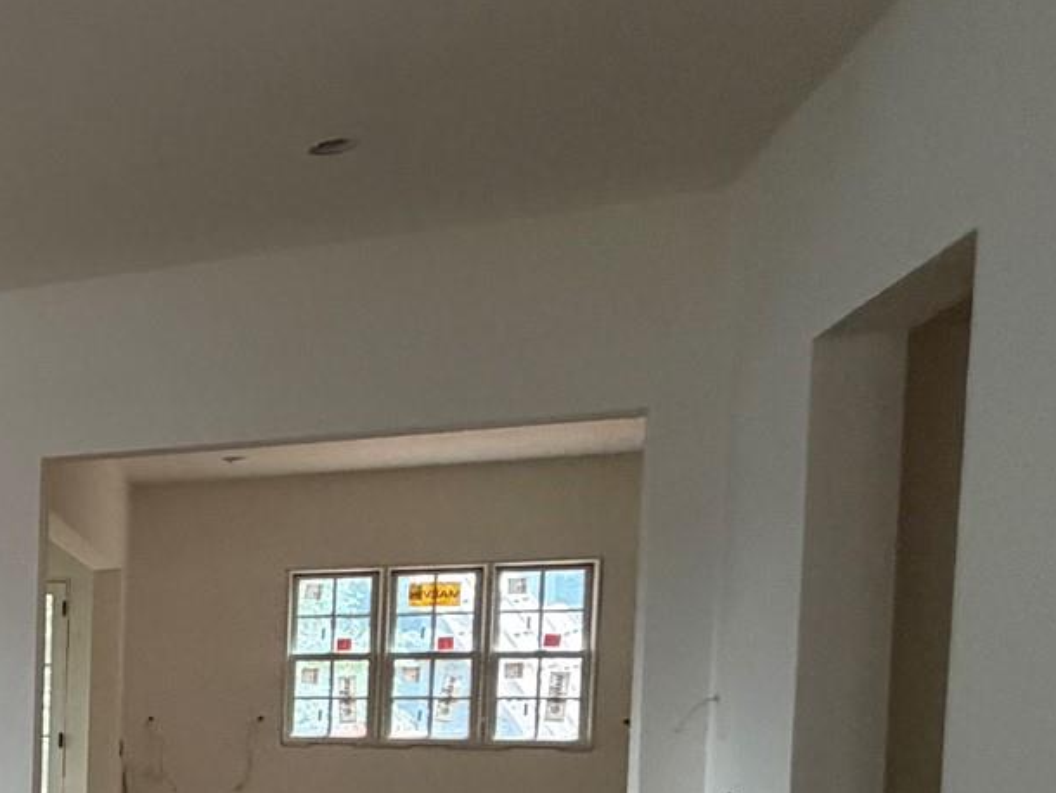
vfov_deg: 29.1
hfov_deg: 26.0
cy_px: 772
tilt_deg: -2.8
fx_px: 1434
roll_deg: -0.1
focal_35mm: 47
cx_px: -627
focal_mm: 2.22
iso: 400
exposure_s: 1/60
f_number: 2.2
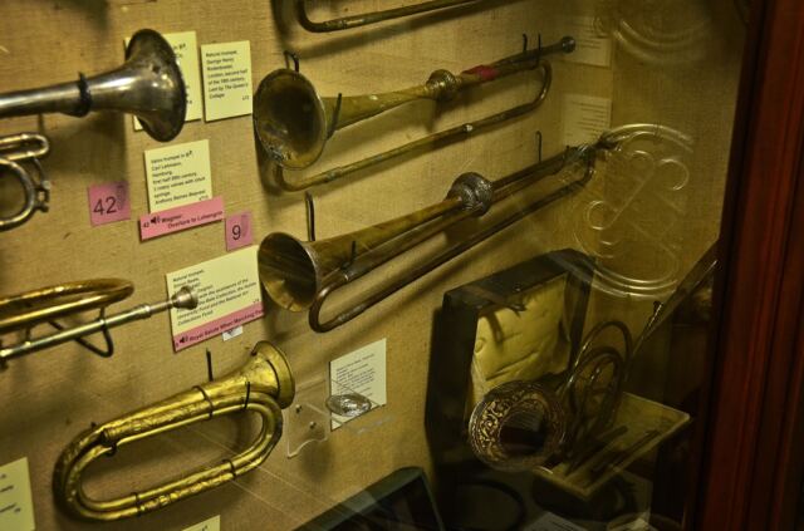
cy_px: 266
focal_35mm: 42
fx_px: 935
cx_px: 402
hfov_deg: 46.5
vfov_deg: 31.7
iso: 1600
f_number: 4
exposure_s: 1/20
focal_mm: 28
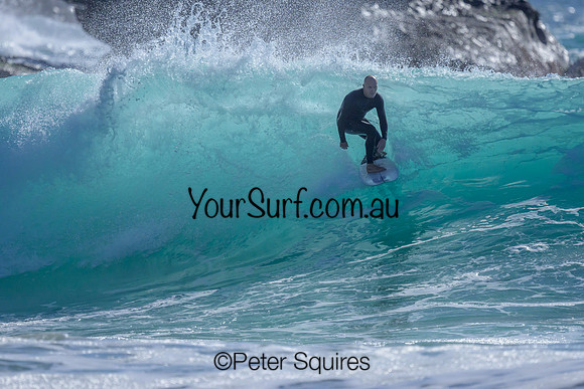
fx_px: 15949
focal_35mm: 983
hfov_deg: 2.1
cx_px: 312
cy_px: 210
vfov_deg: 1.4
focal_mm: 800
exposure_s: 1/2000
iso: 1400
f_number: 6.3
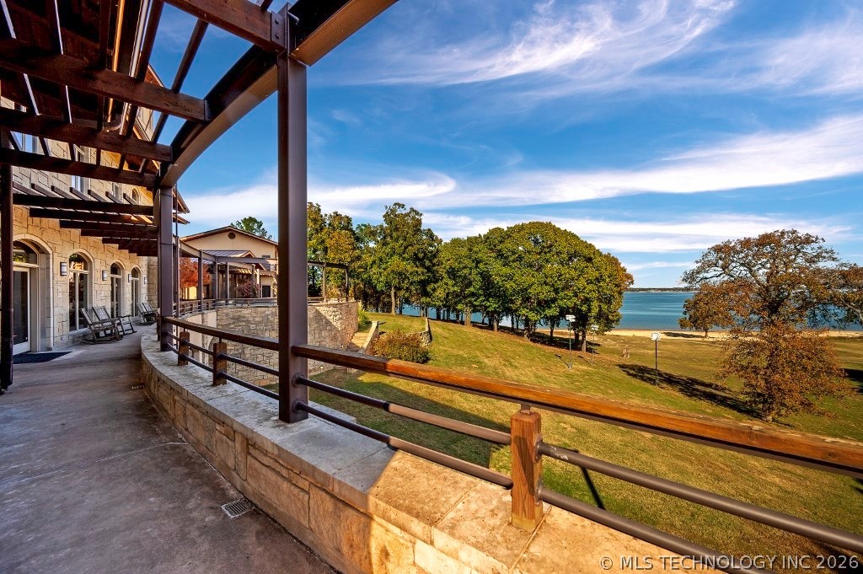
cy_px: 287
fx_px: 335
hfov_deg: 104.3
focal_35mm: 14
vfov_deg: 81.1
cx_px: 432
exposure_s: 1/160
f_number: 8
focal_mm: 14
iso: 100
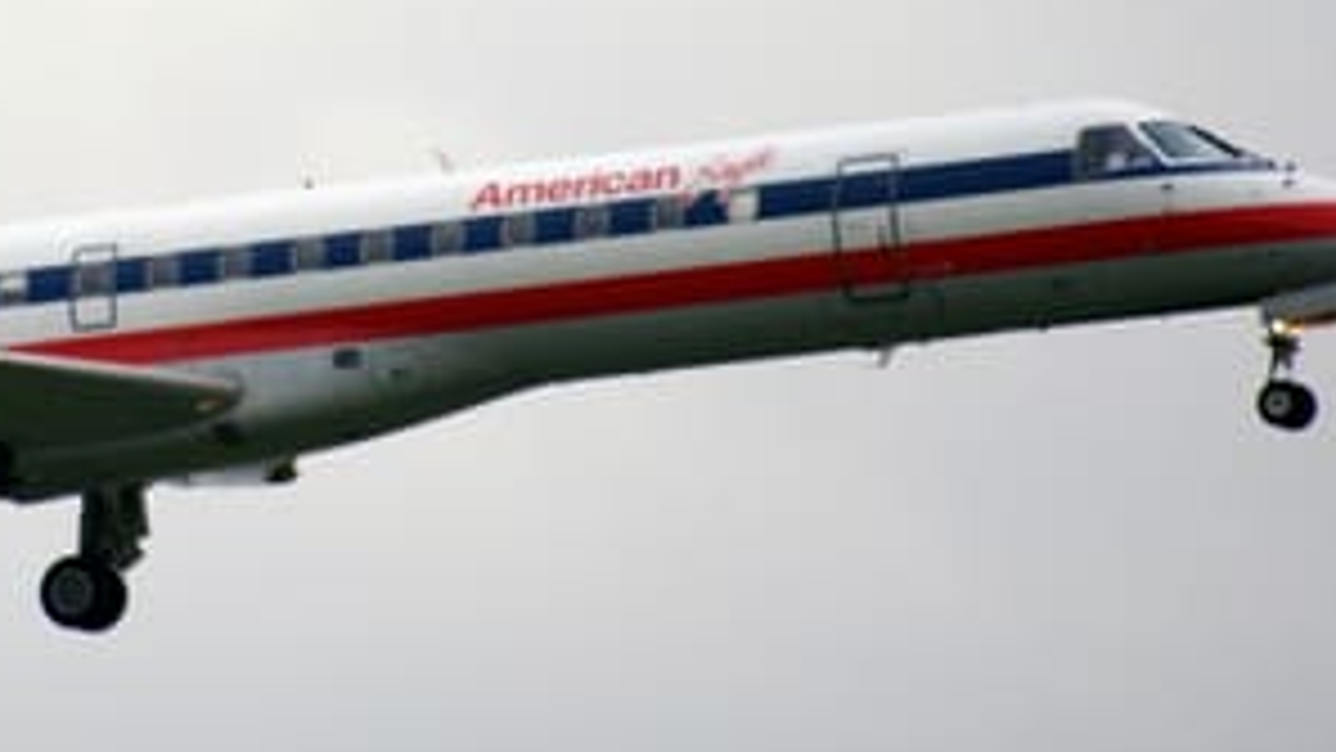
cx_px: 81
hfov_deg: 2.1
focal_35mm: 1017
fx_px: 36024
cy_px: 142
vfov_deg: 1.2
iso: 160
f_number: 5.6
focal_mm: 300
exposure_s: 1/500
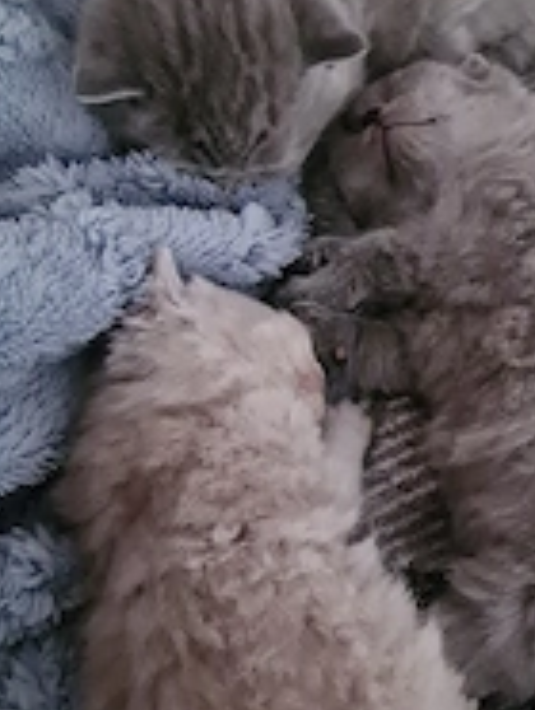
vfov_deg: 33.2
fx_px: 1192
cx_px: 451
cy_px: 340
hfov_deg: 24.7
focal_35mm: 58
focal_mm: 5.9
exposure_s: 1/17
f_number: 2
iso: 1250
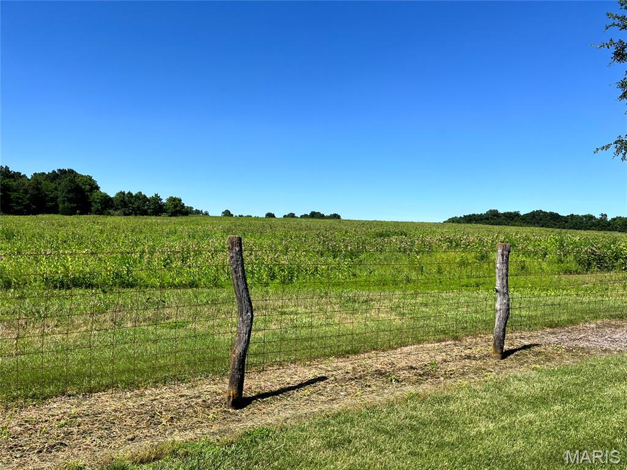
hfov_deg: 67.3
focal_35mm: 26
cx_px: 314
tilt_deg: -0.4
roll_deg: -2.4
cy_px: 235
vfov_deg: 53.0
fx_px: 471
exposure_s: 1/3745
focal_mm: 5.1
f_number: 1.6
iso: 50
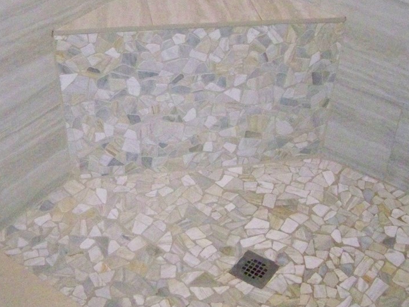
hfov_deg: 36.7
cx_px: 237
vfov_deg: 27.9
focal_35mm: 52
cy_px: 107
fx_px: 615
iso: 1600
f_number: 2.8
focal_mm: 5.85
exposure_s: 1/500
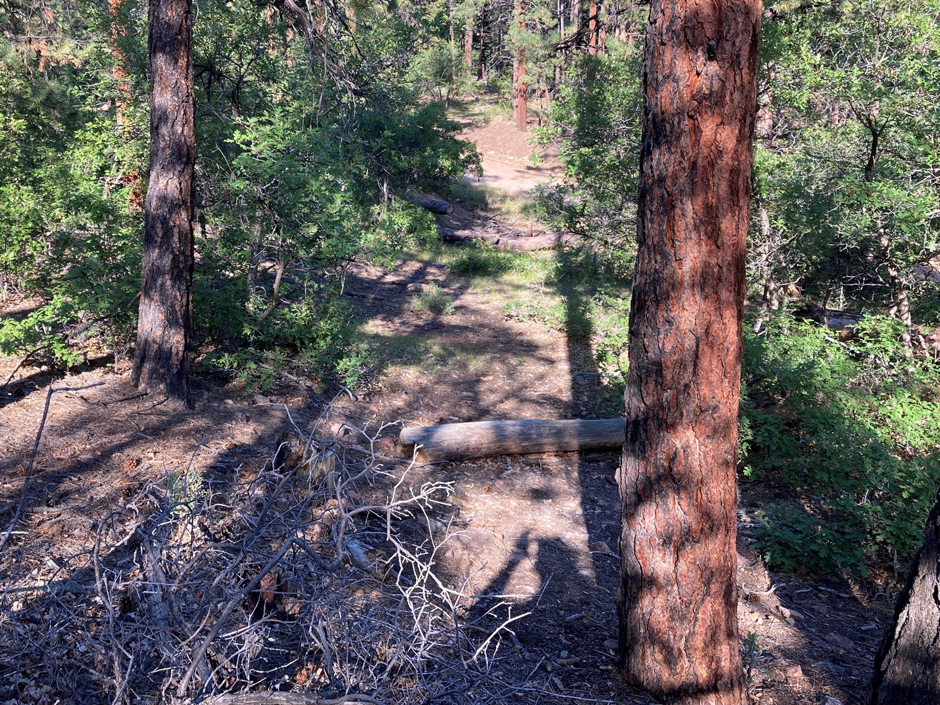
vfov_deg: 39.5
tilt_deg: -13.8
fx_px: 978
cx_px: 405
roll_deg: +2.5
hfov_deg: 51.2
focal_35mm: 36
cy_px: 291
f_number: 1.8
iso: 20
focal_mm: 3.99
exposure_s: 1/144
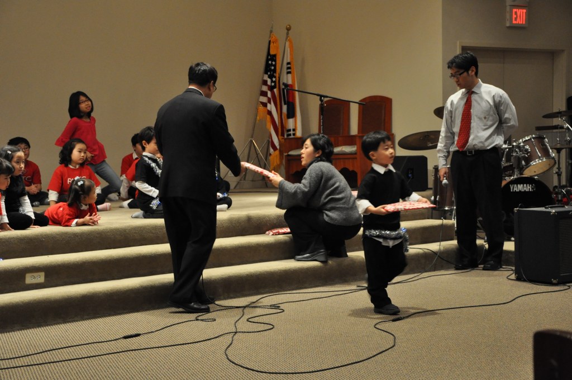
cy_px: 190
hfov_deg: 29.9
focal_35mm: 68
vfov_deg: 20.1
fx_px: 1071
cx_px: 286
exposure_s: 1/60
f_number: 4.8
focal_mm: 45
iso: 1600
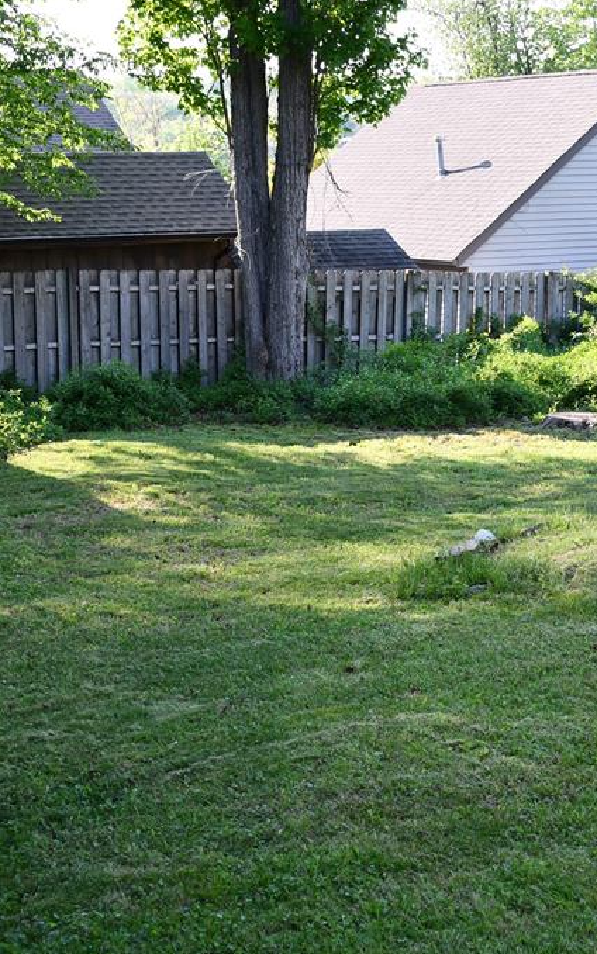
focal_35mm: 60
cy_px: 477
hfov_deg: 21.6
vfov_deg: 34.0
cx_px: 359
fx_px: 1561
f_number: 5.6
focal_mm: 26
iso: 400
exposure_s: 1/250
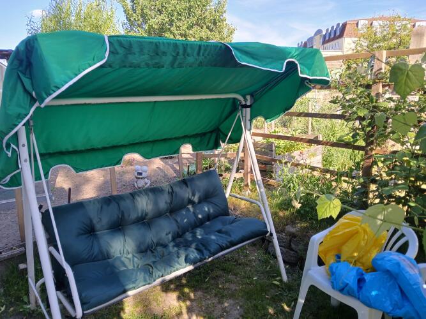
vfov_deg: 53.0
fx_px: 320
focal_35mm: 26
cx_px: 213
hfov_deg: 67.3
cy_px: 160
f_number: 1.8
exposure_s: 1/100
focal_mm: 3.98
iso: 25
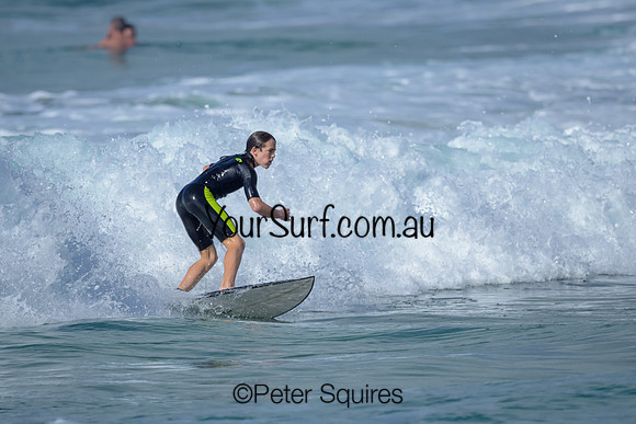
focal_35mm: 1098
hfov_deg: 1.9
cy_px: 225
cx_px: 250
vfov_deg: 1.3
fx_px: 19409
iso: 110
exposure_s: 1/2000
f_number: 6.3
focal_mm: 800
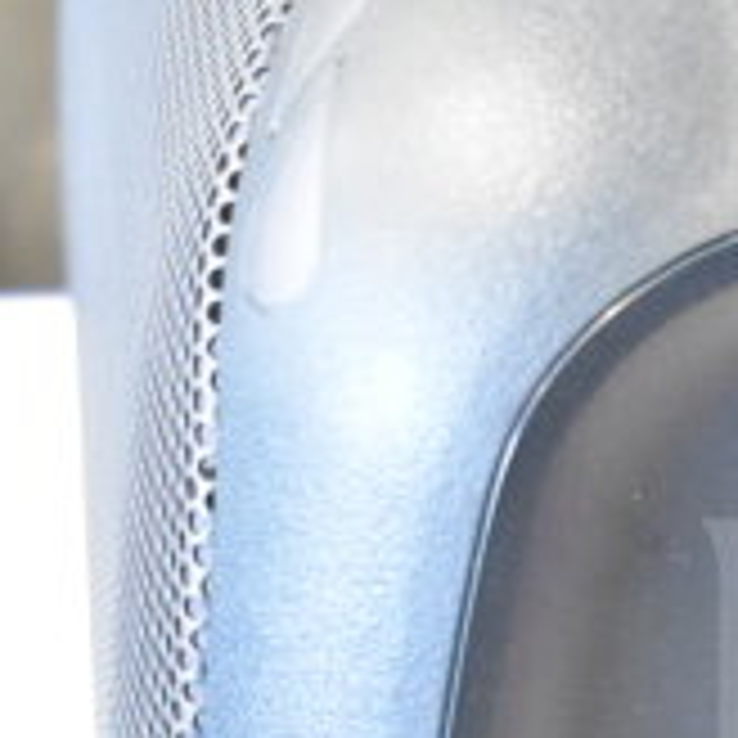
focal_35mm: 152
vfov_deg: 11.3
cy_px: 875
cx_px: 1102
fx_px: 3666
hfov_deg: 11.1
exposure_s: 1/50
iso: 9000
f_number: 4.5
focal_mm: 32
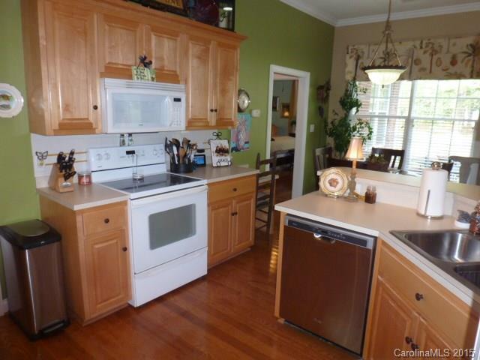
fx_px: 333
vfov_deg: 56.8
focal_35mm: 24
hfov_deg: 71.6
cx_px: 240
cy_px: 180
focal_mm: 4.3
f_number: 3.3
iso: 320
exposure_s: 1/60
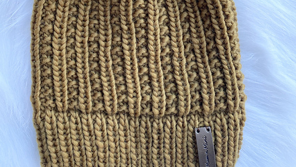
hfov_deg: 49.3
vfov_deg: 26.7
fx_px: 322
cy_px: -17
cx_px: 137
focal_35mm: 41
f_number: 1.8
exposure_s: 1/60
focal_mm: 4.25
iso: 125
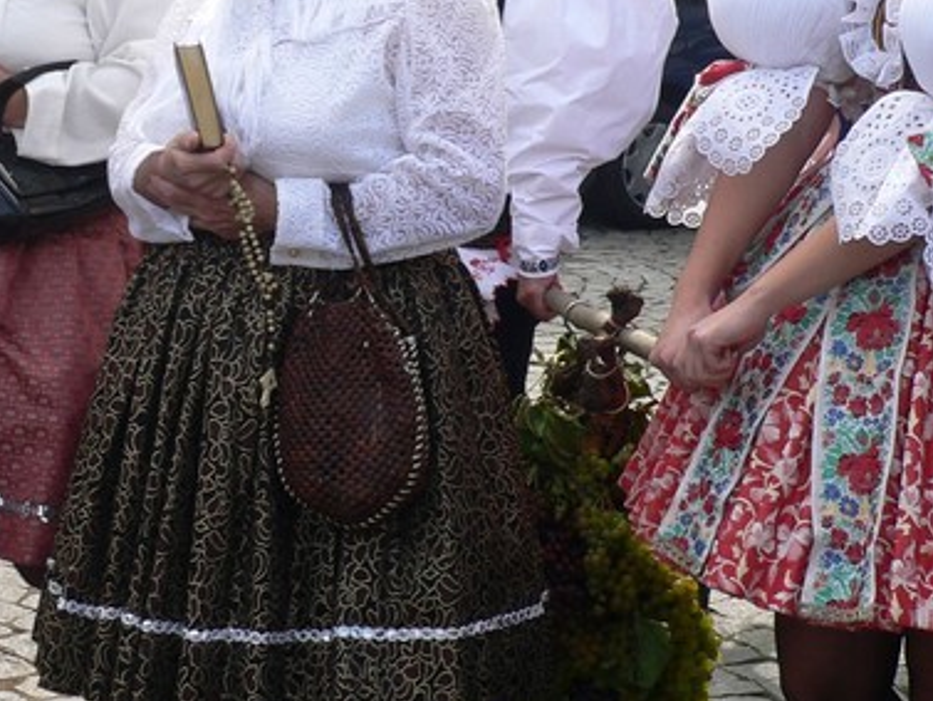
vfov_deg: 16.9
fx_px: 2346
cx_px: 213
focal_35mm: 87
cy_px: 166
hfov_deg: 22.3
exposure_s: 1/250
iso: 80
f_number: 4
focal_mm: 6.8
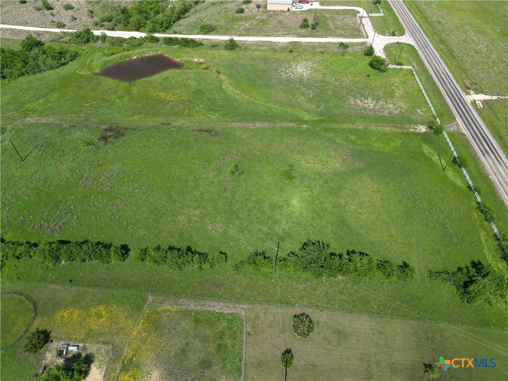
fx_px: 352
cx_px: 254
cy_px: 190
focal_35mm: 24
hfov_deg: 71.6
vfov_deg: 56.8
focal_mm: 6.72
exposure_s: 1/2500
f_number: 1.7
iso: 100
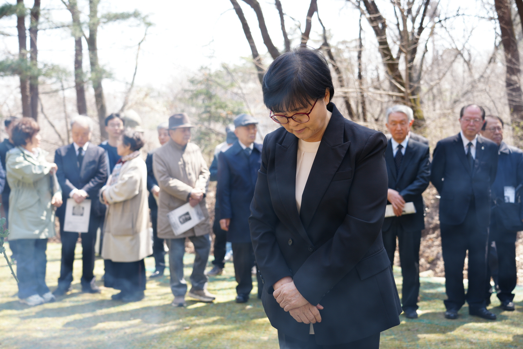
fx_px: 668
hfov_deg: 42.7
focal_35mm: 46
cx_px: 262
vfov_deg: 29.2
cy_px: 174
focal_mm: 46
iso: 200
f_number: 4.5
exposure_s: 1/160
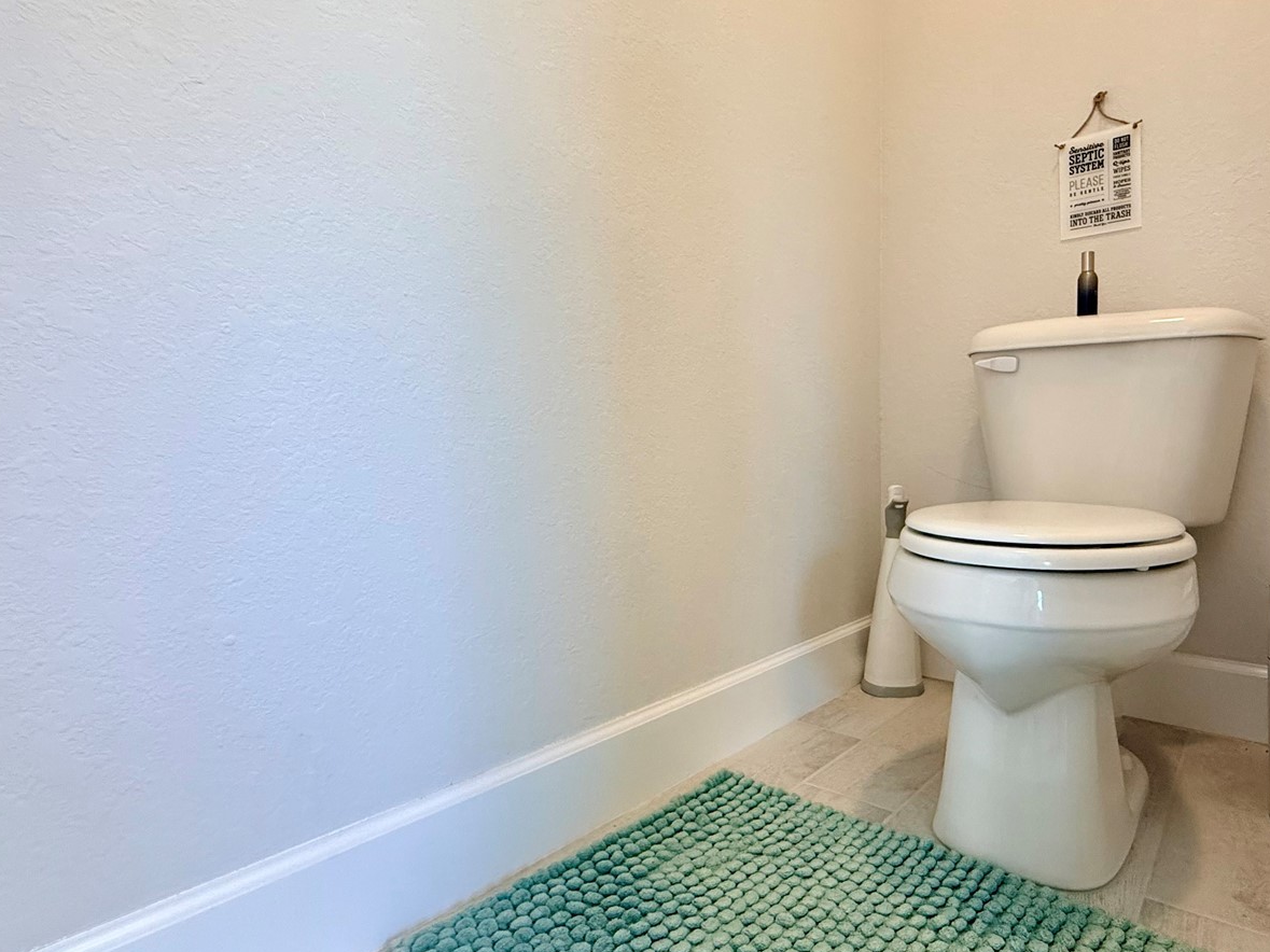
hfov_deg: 82.9
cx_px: 800
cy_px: 457
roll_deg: +0.1
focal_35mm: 19
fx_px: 697
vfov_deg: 68.6
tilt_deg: +0.0
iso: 250
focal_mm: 2.22
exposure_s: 1/120
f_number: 2.2
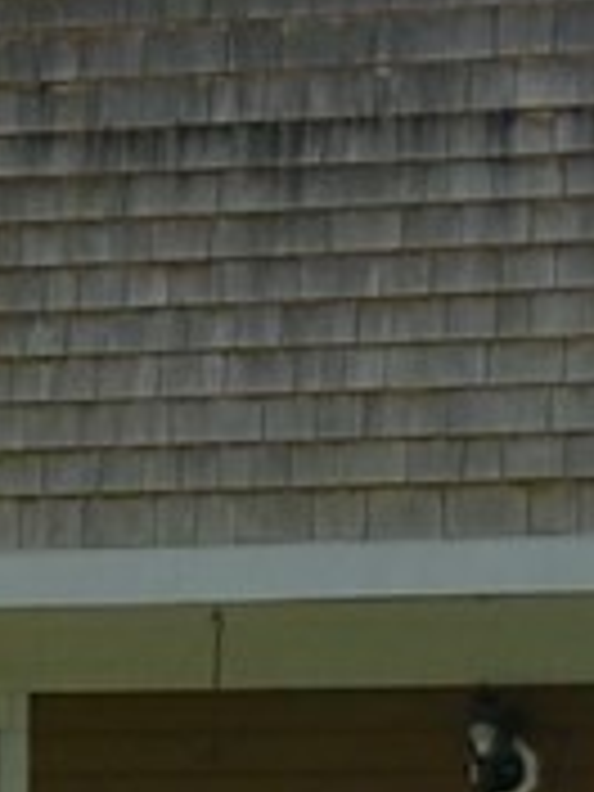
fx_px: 8845
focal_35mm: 387
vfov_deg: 5.1
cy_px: 349
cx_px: 68
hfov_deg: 3.8
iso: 100
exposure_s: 1/250
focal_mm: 23
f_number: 4.5
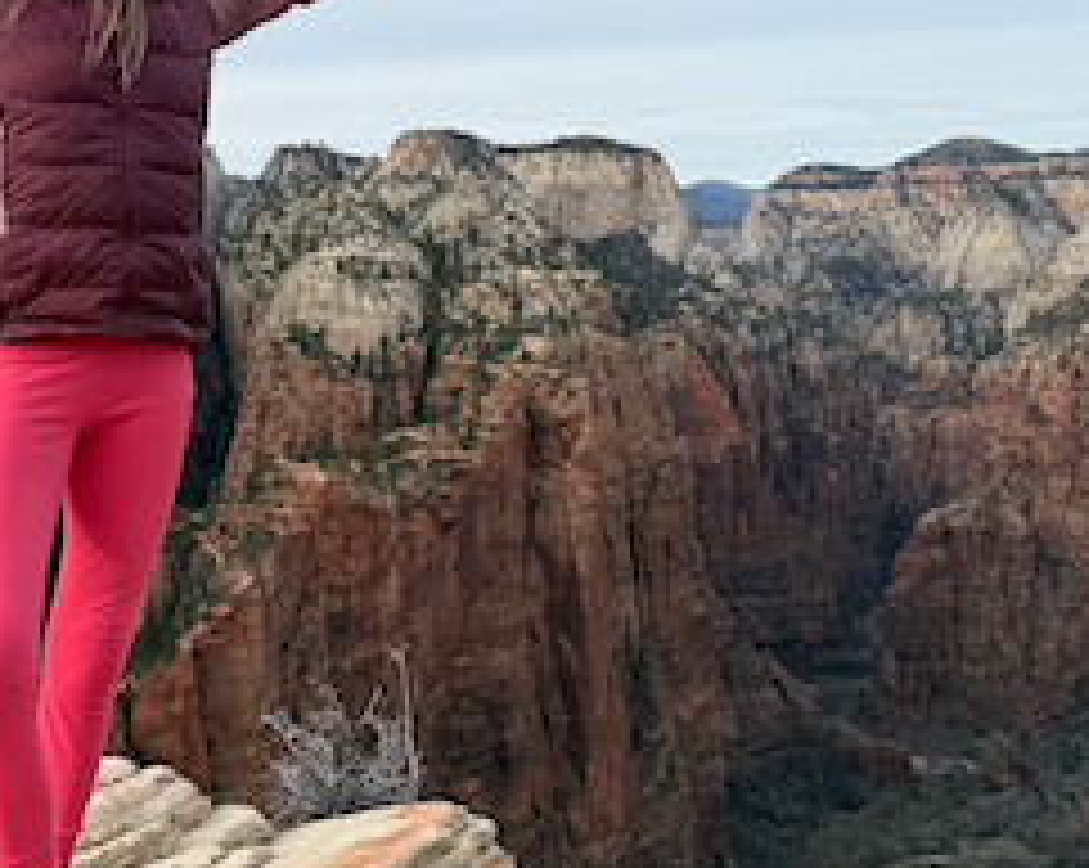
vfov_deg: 24.5
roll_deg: +0.0
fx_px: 1996
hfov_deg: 30.2
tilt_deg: -2.0
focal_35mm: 62
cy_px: 319
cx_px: 320
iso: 80
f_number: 1.78
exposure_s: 1/2445
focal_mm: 6.76
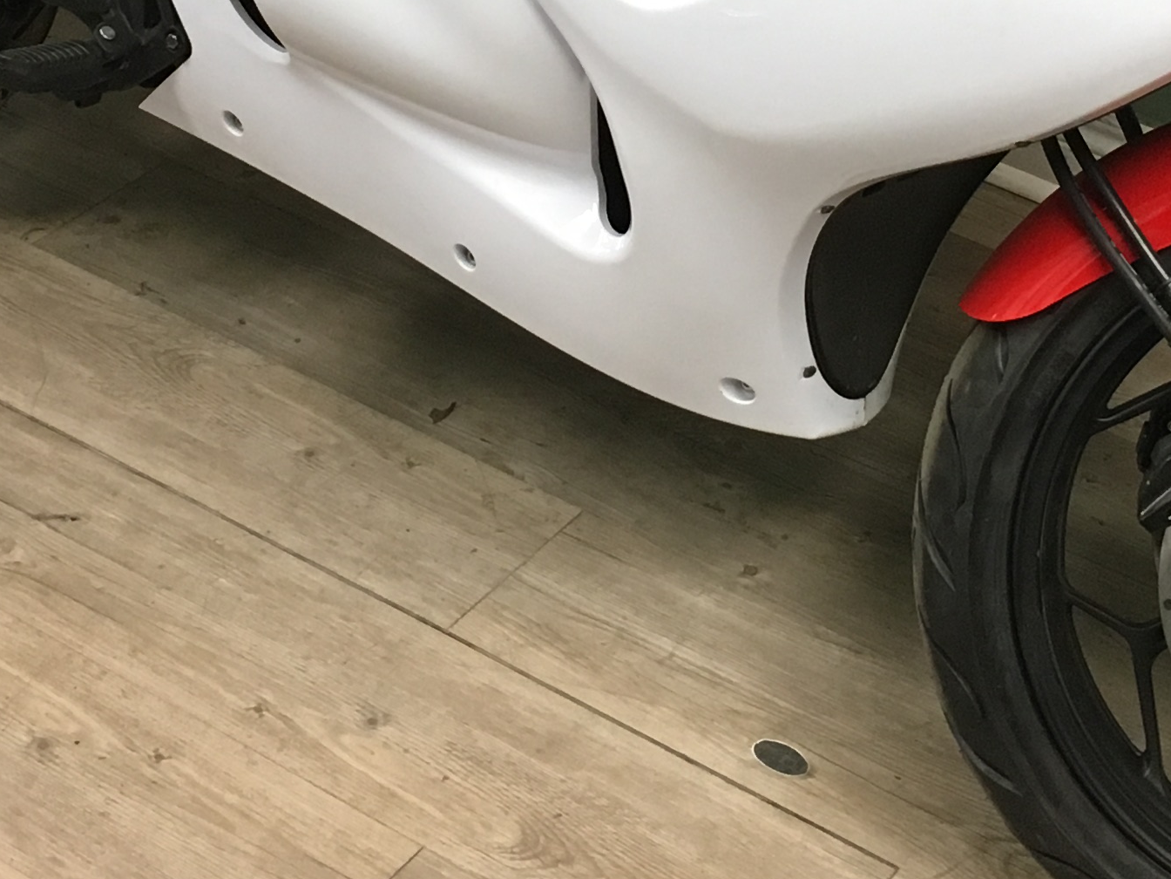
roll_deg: -2.7
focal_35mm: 87
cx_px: 657
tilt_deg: -24.8
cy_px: -161
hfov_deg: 22.5
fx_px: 2943
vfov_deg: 16.3
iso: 100
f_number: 2.2
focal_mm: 4.15
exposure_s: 1/30
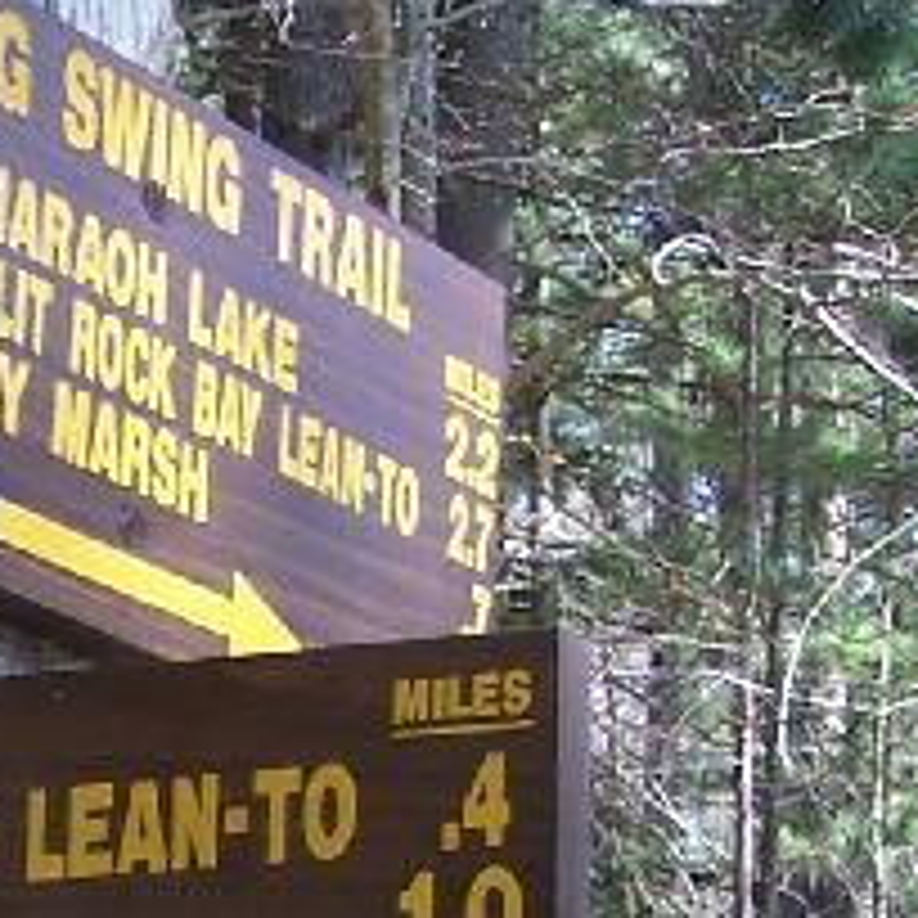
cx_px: -104
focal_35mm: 169
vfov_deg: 10.3
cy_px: 752
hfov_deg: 10.2
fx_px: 5071
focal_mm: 6.3
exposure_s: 1/160
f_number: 2.8
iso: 80
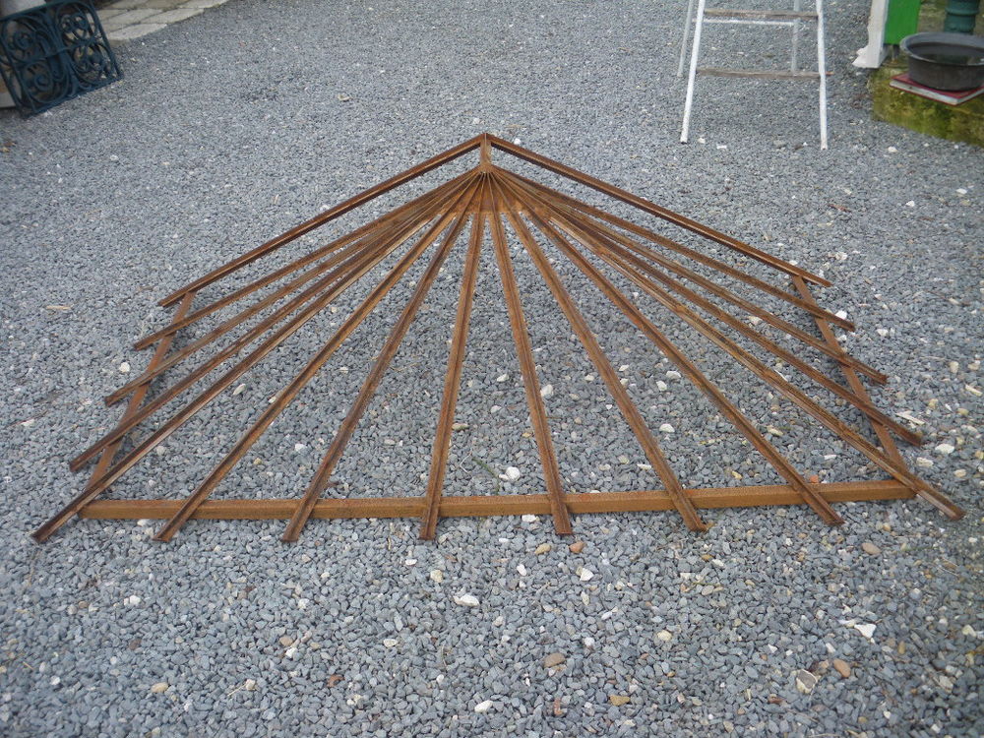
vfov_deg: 39.7
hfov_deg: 51.4
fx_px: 1023
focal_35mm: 36
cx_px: 492
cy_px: 369
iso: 64
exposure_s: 1/100
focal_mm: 6.3
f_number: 3.5
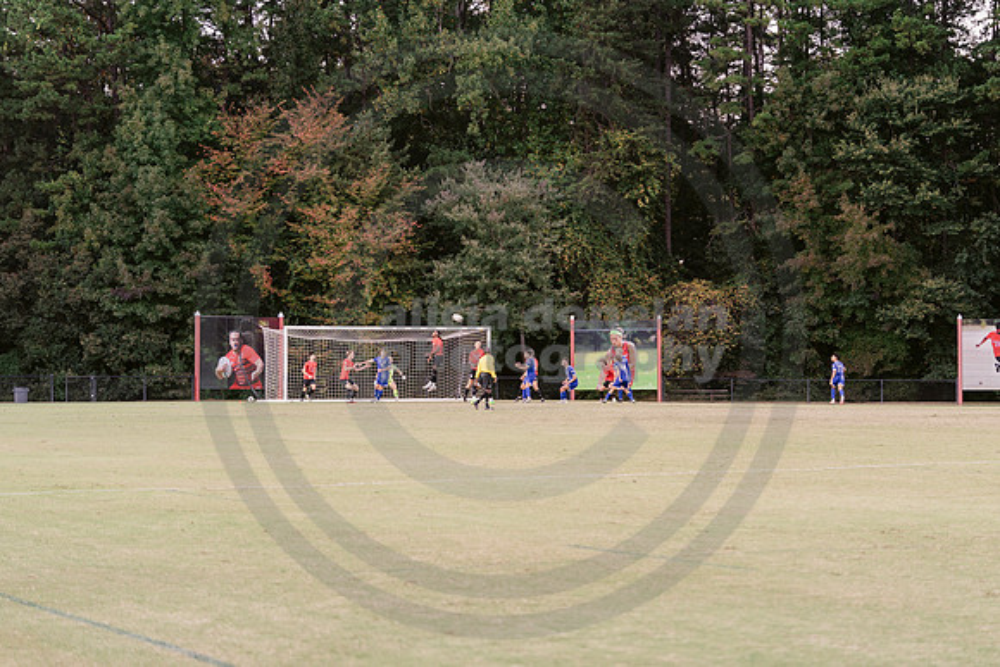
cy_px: 334
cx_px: 500
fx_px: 2500
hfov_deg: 22.6
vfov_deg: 15.2
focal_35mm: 90
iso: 640
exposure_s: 1/125
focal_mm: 90
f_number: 3.2
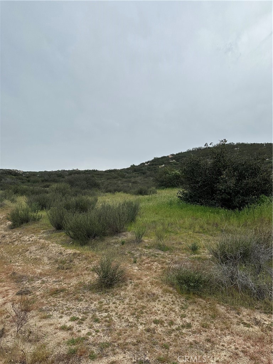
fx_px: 252
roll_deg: +0.3
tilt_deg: +10.1
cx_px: 136
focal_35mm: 24
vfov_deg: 71.6
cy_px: 182
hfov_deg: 56.8
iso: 80
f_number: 1.78
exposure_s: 1/5525
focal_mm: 6.86
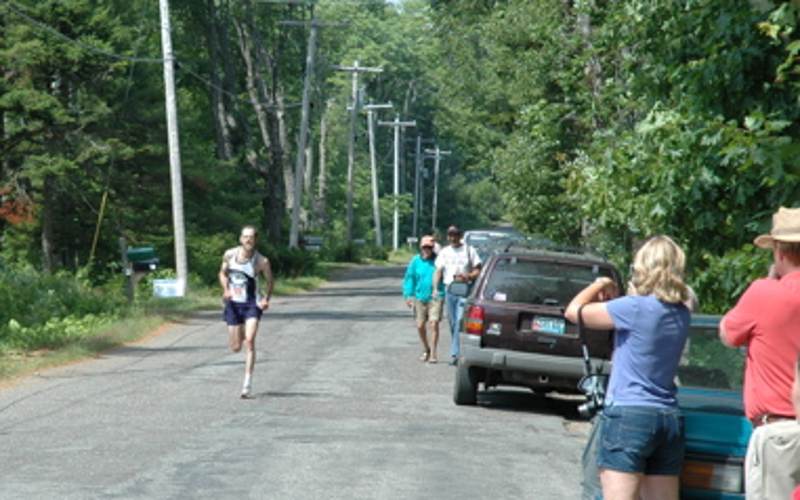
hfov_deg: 13.1
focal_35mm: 159
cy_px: 253
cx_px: 218
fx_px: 3466
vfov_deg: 8.2
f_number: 8
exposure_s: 1/250
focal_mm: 62
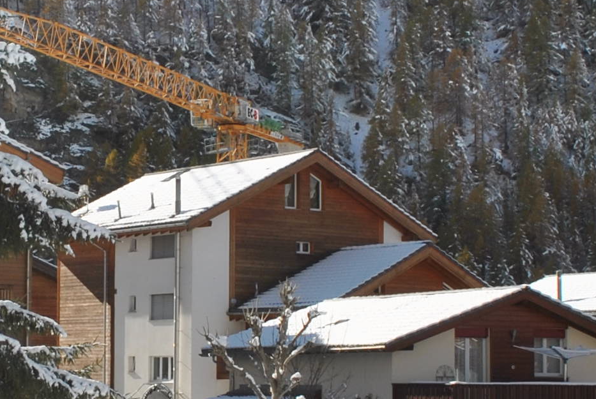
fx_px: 1857
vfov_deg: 12.3
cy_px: 195
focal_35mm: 112
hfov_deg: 18.0
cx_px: 60
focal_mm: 18
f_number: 10
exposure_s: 1/200
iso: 100
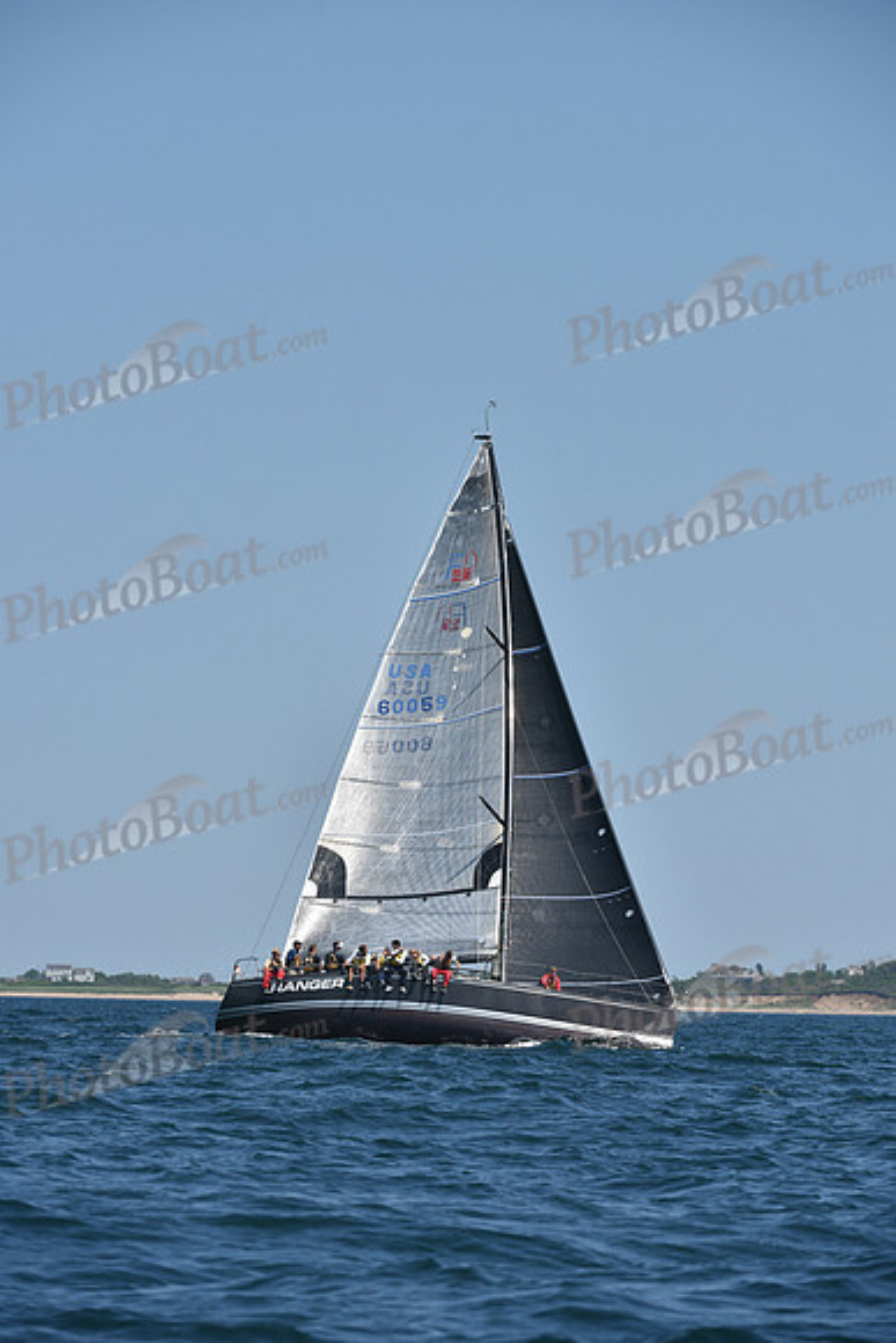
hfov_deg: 5.3
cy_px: 672
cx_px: 448
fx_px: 9700
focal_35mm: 260
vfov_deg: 7.9
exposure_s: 1/1250
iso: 320
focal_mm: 260
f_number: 9
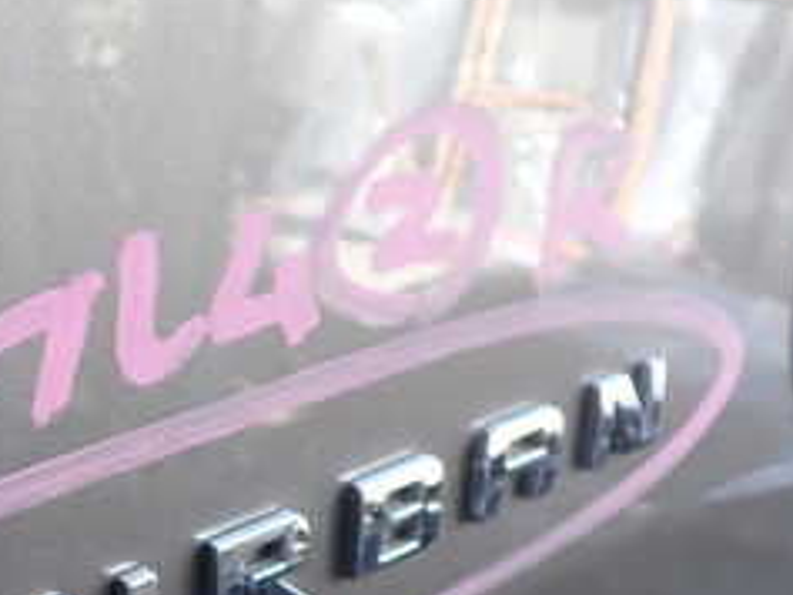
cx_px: -37
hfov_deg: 24.3
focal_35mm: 76
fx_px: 1742
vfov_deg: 19.1
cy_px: 511
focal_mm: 5.4
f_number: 2.3
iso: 100
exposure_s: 1/80
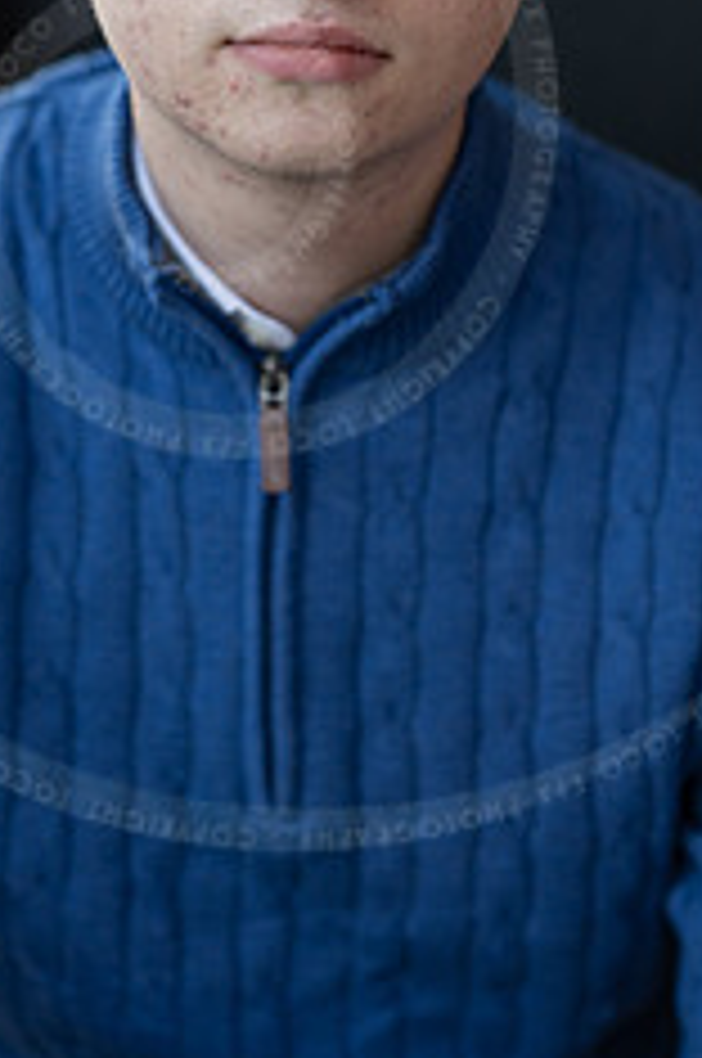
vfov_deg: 12.6
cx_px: 248
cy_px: 266
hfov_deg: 8.4
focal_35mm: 163
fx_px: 4781
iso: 100
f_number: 1.8
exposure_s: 1/160
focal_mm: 85
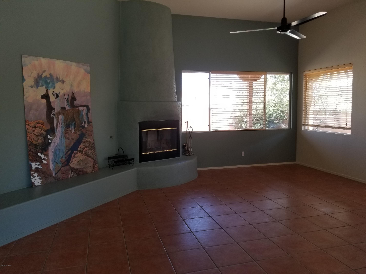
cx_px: 183
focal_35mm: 26
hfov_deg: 67.3
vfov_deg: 53.1
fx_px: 275
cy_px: 137
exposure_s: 1/120
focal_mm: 4.25
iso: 80
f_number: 1.7
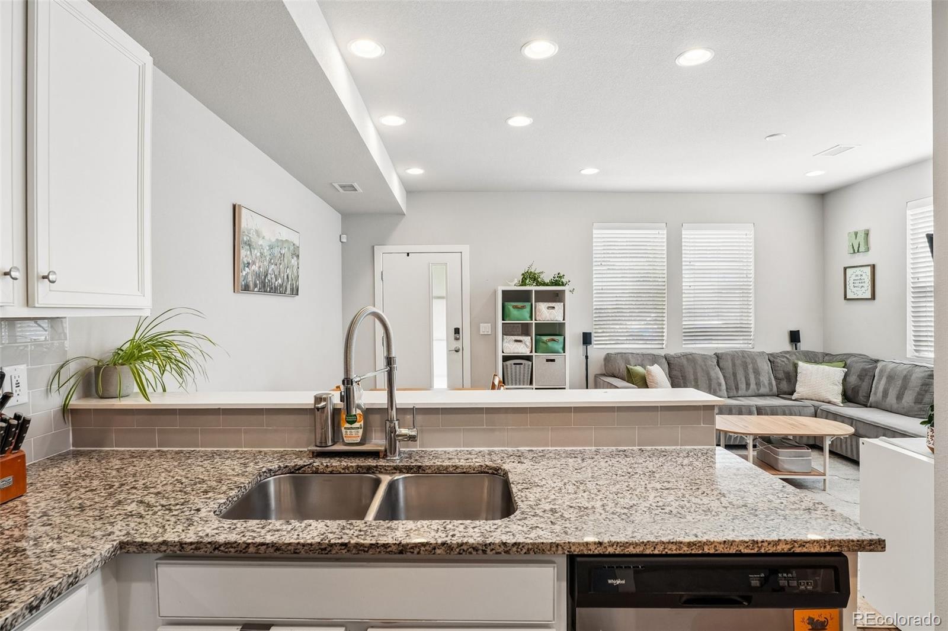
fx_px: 434
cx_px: 474
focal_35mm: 16
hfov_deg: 95.0
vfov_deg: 72.0
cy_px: 316
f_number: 8
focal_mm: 11
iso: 250
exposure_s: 1/30
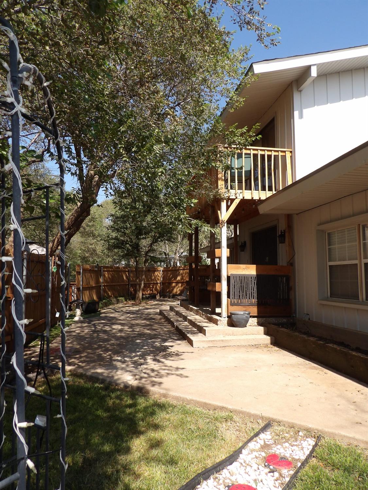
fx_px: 340
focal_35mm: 24
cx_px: 184
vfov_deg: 71.6
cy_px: 245
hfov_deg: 56.8
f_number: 3.2
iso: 100
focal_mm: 4.3
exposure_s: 1/572
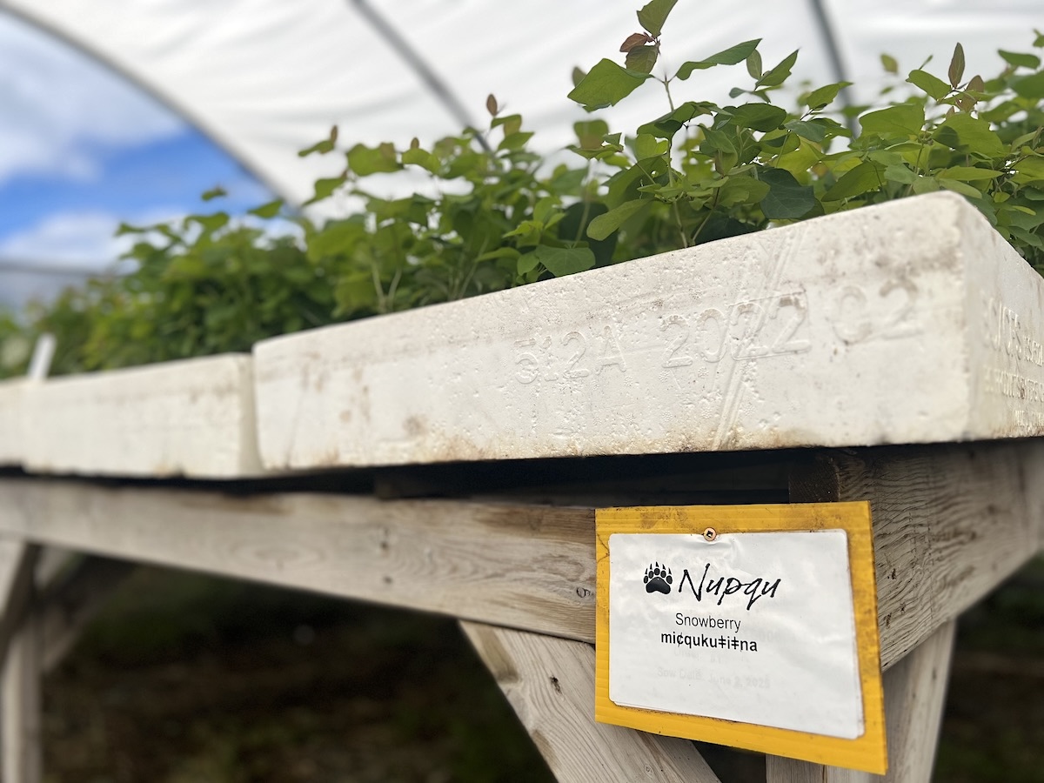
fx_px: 784
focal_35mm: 26
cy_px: 392
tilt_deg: +1.3
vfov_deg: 53.1
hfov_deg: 67.3
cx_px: 522
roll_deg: +3.9
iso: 50
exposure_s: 1/6211
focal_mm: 5.7
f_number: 1.5
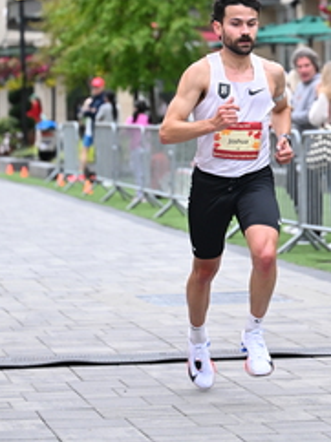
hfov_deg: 9.0
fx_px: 2095
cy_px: 49
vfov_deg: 12.0
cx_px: 279
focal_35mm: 164
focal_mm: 75
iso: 1600
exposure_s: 1/800
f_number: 2.8
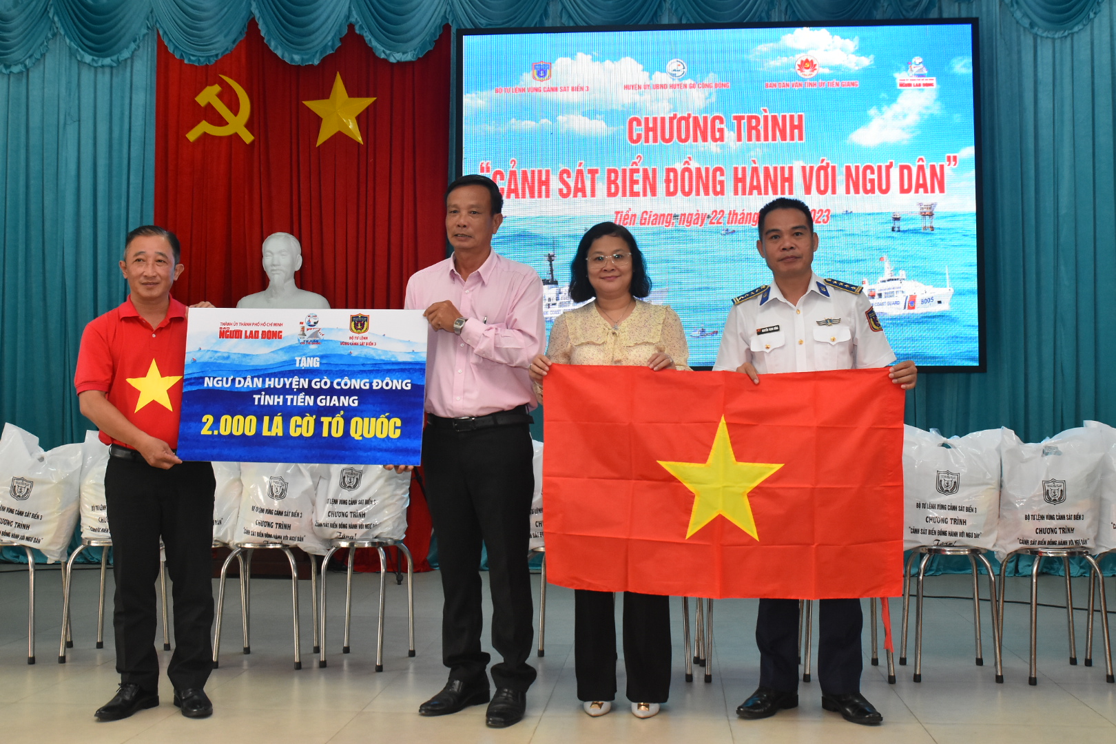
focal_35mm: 36
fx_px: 1116
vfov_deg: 36.9
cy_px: 372
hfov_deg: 53.1
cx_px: 558
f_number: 5.6
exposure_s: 1/125
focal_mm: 24
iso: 1600
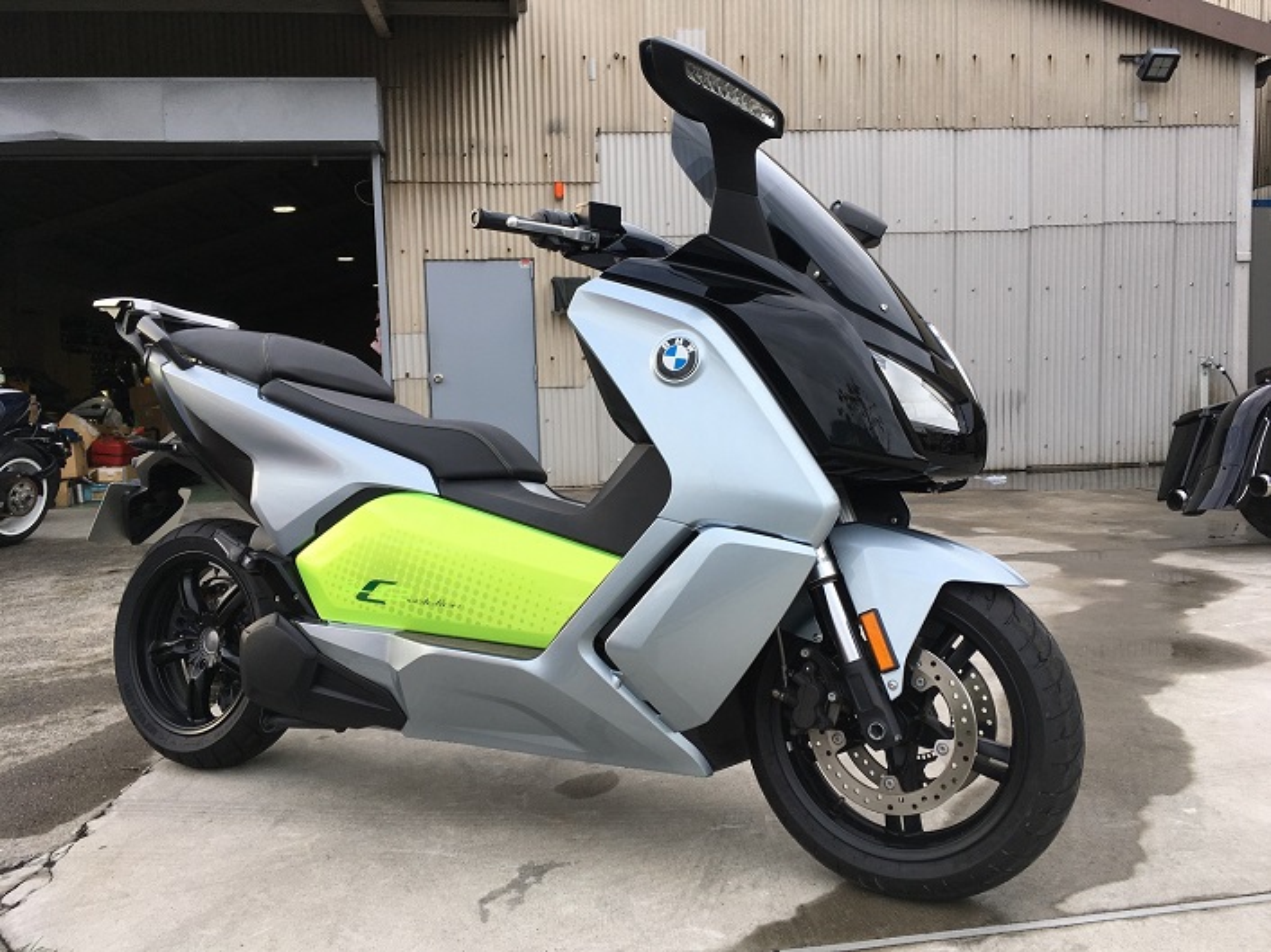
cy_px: 476
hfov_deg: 61.7
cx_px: 636
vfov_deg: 48.2
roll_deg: +2.3
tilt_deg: -5.2
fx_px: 1064
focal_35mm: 29
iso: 25
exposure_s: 1/308
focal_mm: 4.15
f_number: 2.2
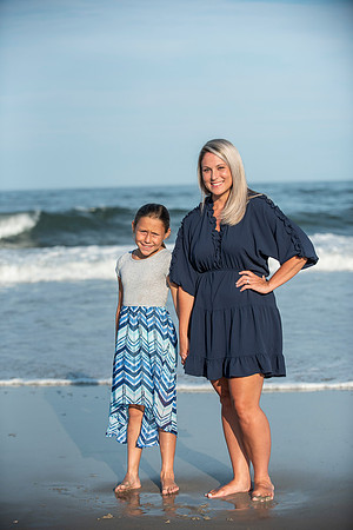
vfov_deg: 24.8
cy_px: 265
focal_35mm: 82
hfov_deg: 16.7
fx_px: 1206
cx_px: 176
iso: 250
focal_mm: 82
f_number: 3.5
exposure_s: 1/4000
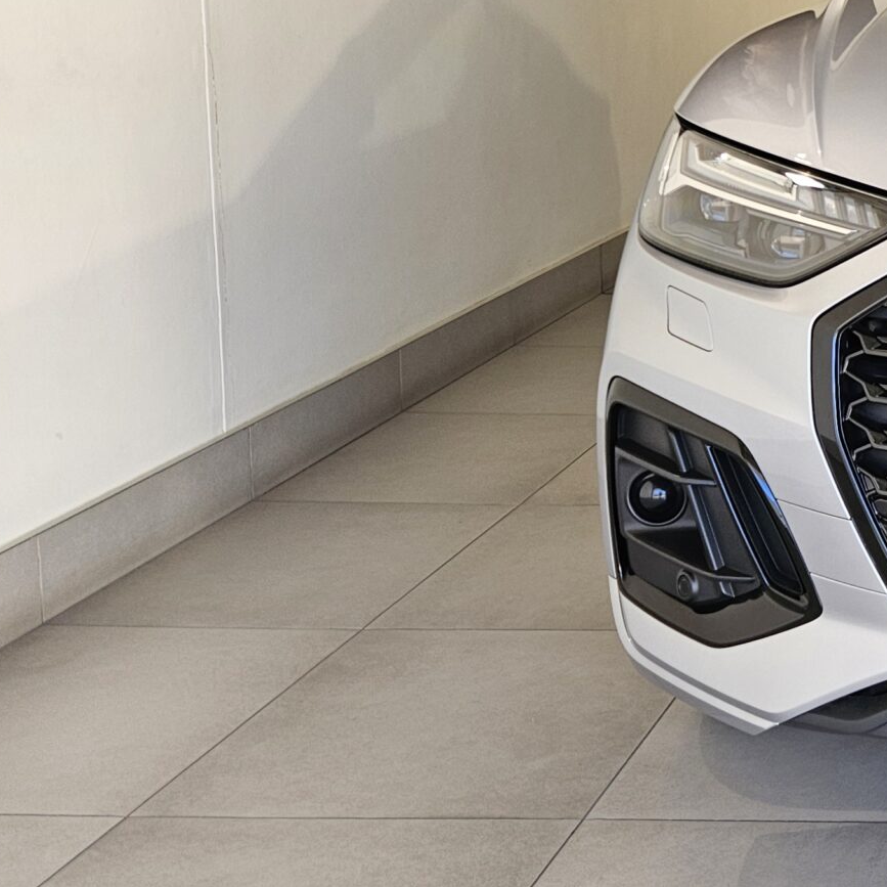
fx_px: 1739
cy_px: 87
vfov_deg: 27.6
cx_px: 1294
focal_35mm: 60
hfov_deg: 23.5
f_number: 1.8
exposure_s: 1/100
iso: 50
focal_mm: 5.4
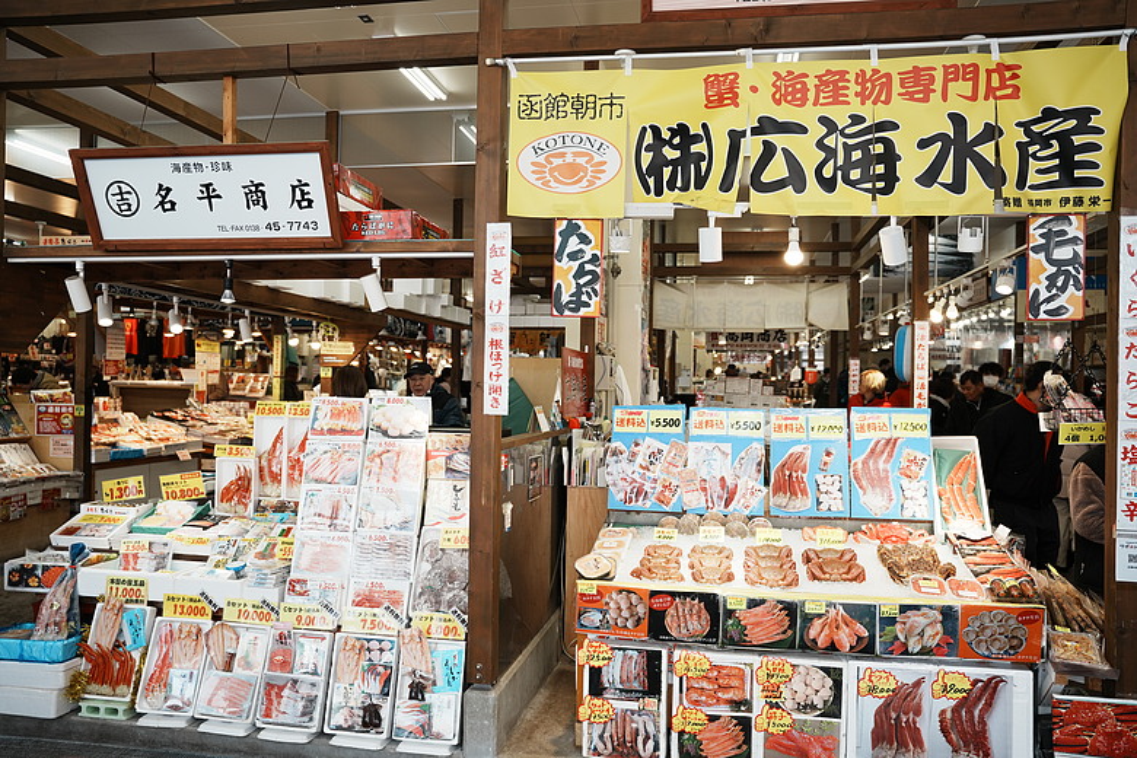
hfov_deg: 64.4
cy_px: 379
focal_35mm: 29
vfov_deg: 45.5
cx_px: 568
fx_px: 903
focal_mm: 28.6
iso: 250
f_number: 2.8
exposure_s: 1/200
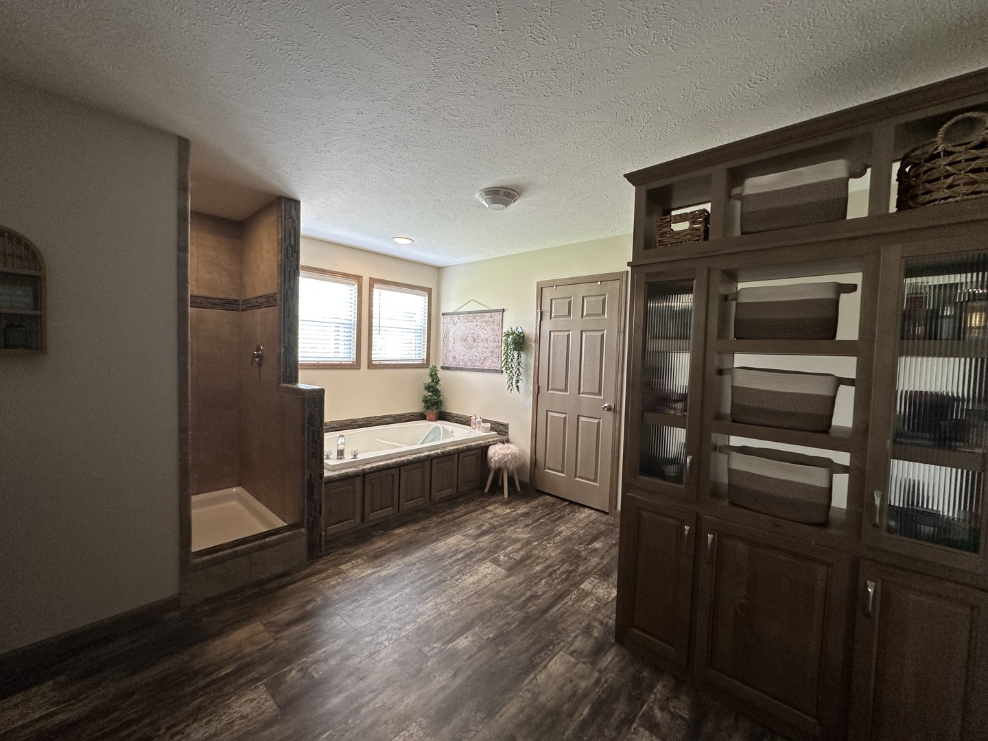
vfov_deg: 85.7
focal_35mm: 14
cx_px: 494
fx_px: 400
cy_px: 370
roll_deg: -1.8
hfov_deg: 102.1
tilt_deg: -1.4
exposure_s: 1/60
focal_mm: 2.22
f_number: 2.2
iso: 160
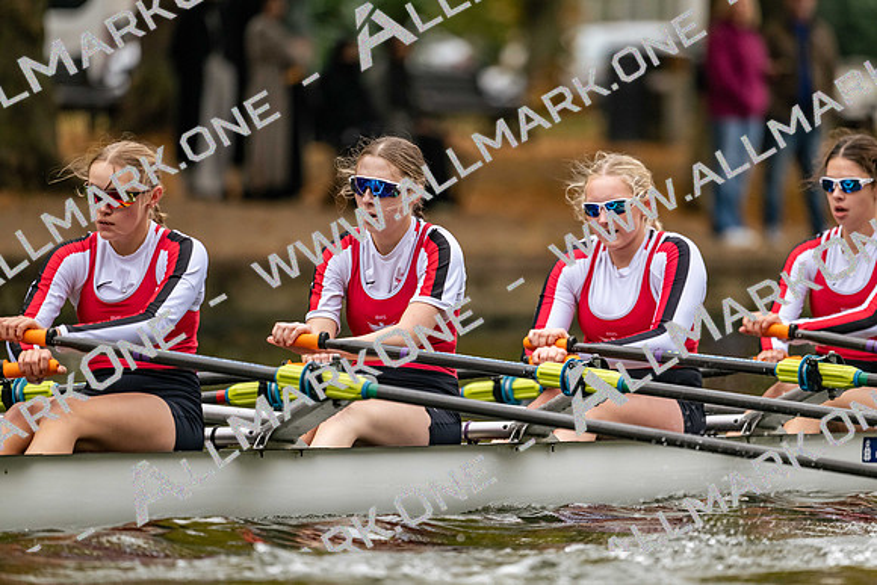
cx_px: 438
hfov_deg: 5.2
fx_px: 9746
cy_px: 292
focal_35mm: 400
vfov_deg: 3.4
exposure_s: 1/2500
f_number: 4.5
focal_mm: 400
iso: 2500
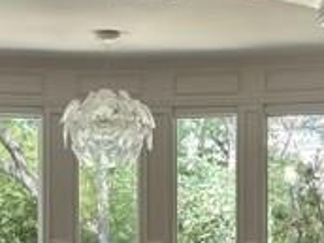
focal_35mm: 97
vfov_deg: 15.1
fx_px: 908
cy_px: 219
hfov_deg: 20.2
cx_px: 117
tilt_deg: -0.4
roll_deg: -0.3
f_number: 1.6
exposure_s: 1/120
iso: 80
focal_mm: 5.96
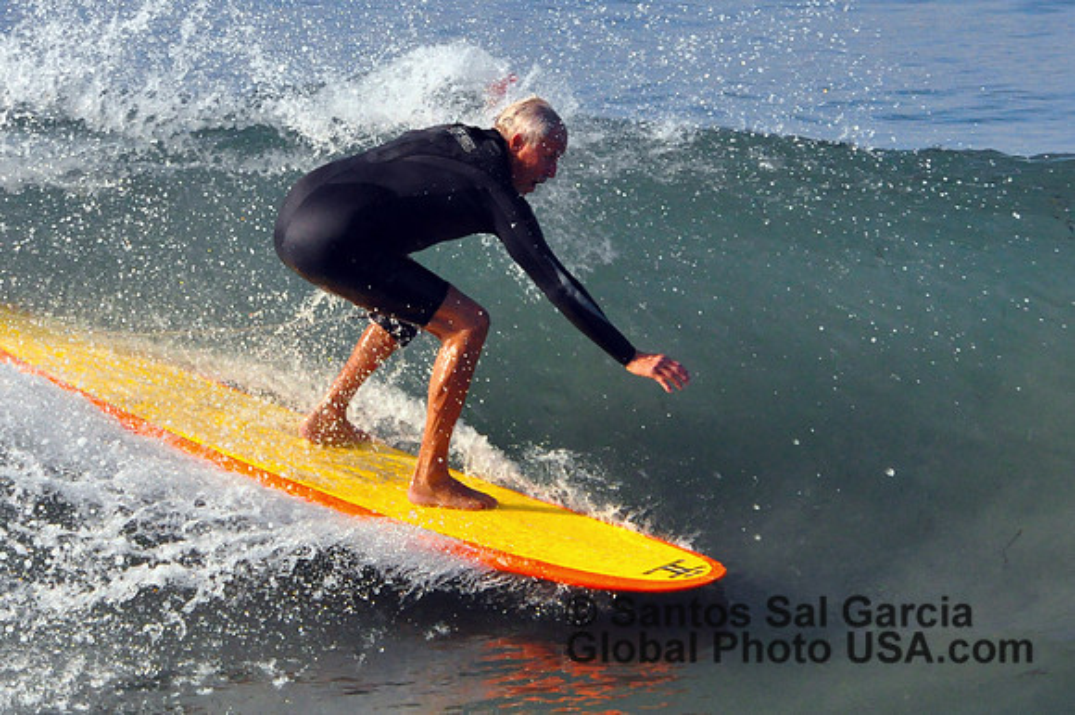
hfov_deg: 3.1
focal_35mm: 675
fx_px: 20144
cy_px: 358
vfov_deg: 2.0
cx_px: 538
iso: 1250
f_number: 20
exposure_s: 1/500
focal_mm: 450
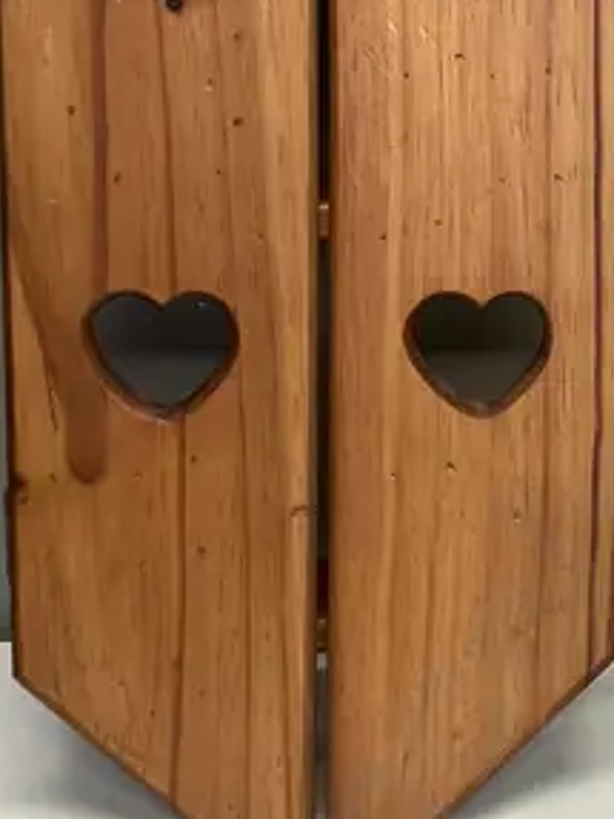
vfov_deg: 19.5
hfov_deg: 14.0
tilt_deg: -18.9
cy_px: 174
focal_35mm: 100
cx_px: 865
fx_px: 2367
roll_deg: -4.2
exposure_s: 1/50
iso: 50
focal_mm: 3.99
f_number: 1.8
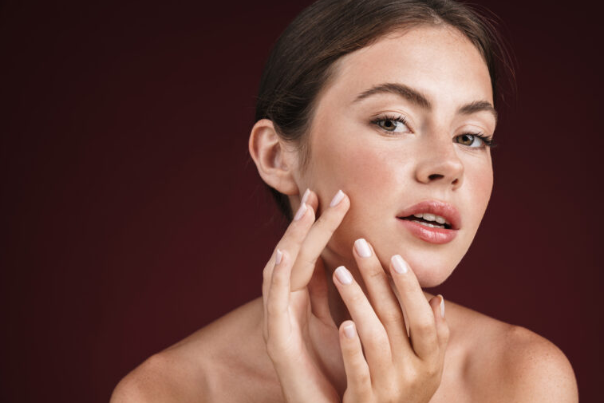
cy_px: 203
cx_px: 306
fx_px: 1191
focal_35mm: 71
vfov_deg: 19.2
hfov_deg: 28.4
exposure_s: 1/125
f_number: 8
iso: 100
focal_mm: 70
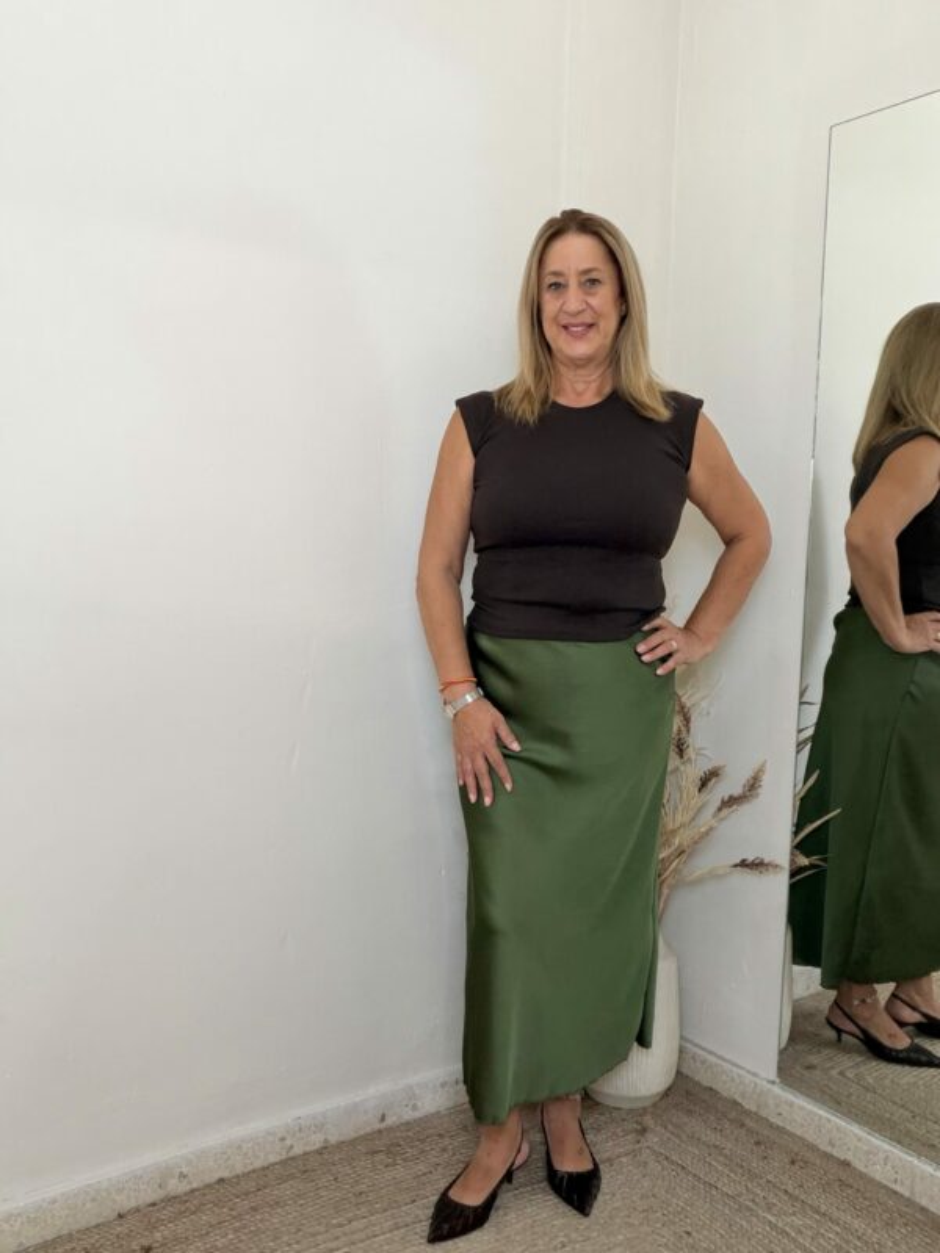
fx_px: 1086
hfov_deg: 46.8
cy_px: 626
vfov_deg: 60.0
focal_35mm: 30
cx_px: 470
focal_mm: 2.71
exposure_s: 1/50
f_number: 1.9
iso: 100
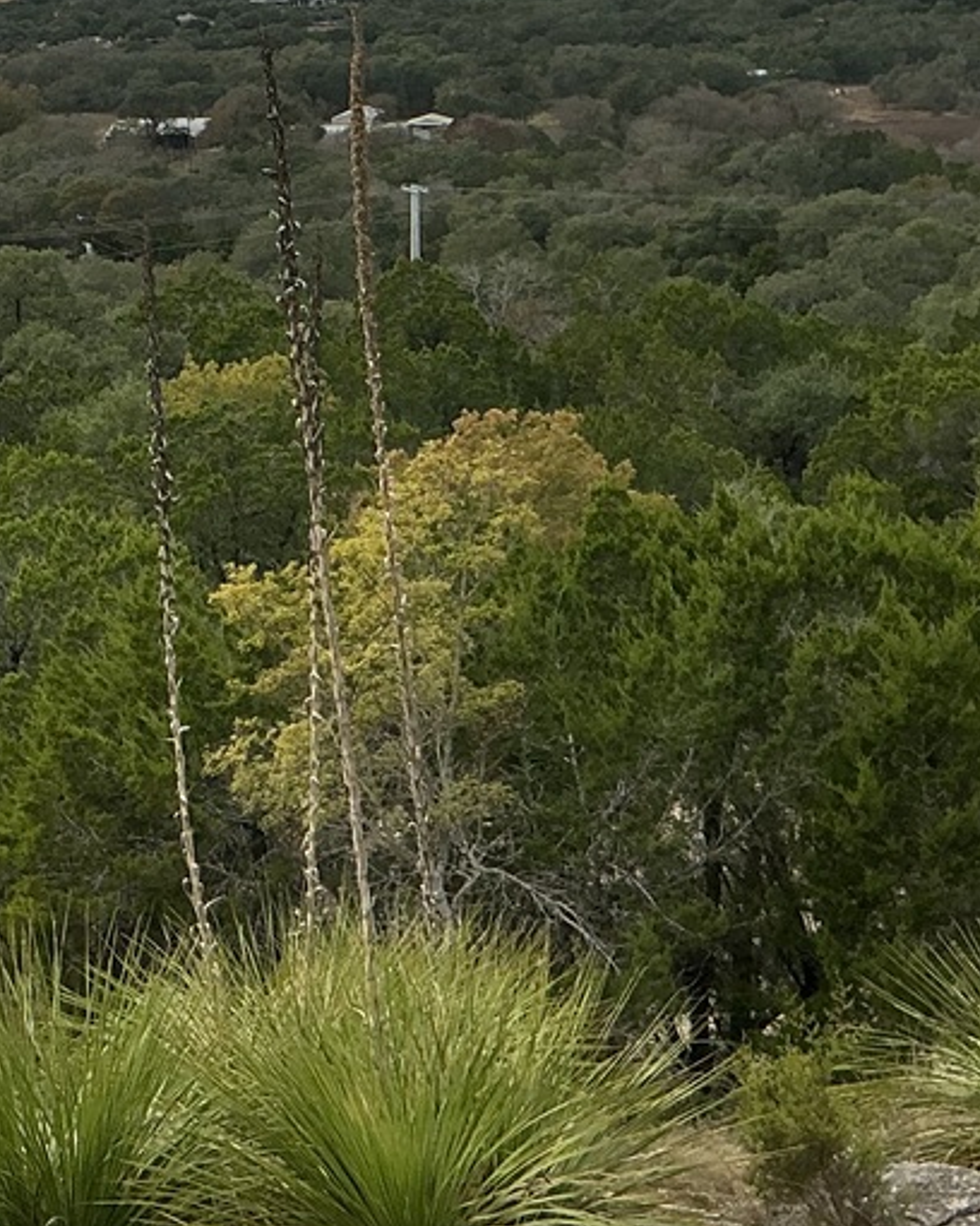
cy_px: 204
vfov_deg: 23.4
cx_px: 142
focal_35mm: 80
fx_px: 2900
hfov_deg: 18.9
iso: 25
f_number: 1.8
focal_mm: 3
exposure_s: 1/1848
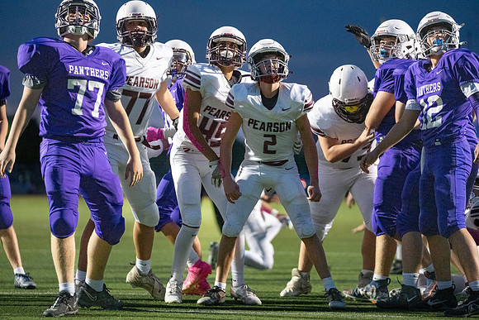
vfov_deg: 8.4
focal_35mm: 164
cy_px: 160
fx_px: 2183
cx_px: 240
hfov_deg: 12.5
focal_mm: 164
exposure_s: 1/1250
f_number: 2.8
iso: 12800
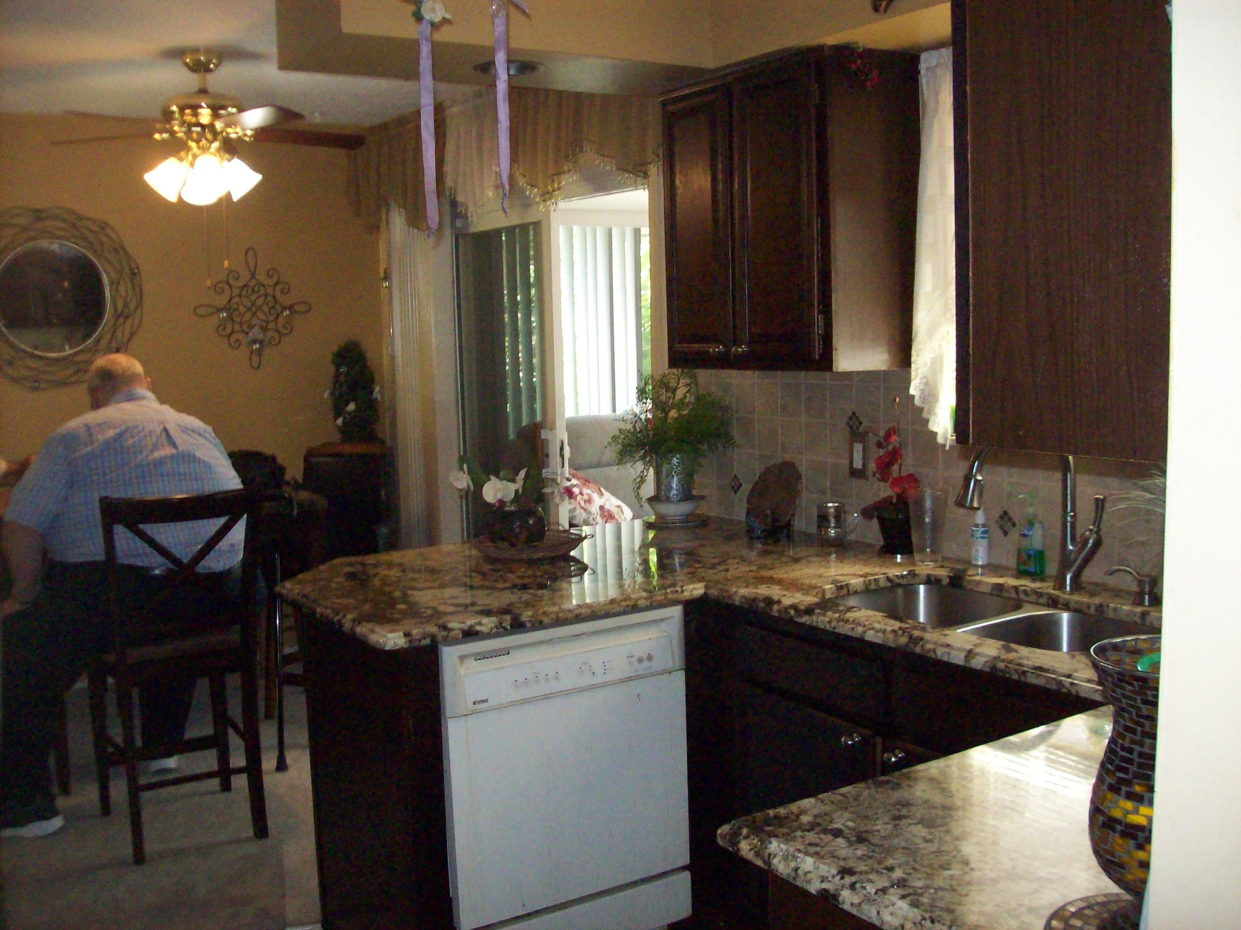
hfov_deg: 51.4
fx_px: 1290
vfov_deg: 39.6
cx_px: 620
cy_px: 465
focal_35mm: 36
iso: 400
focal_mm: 6
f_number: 2.7
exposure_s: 1/128
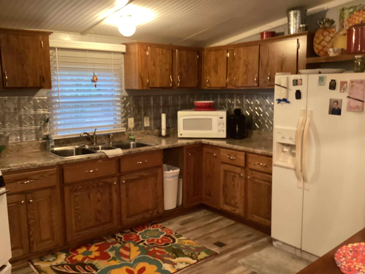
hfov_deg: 58.4
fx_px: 327
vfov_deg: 45.4
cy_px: 137
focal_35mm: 31
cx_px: 182
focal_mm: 3.3
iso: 500
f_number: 2.4
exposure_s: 1/30
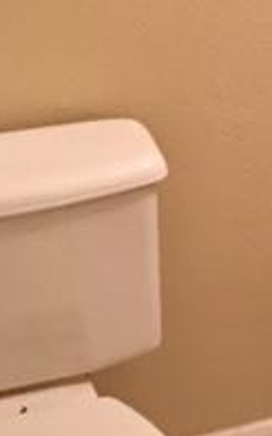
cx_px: 487
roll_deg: -0.3
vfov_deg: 20.8
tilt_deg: -24.4
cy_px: 212
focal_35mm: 100
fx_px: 1187
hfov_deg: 12.0
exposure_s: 1/15
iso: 100
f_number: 2.2
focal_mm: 4.15
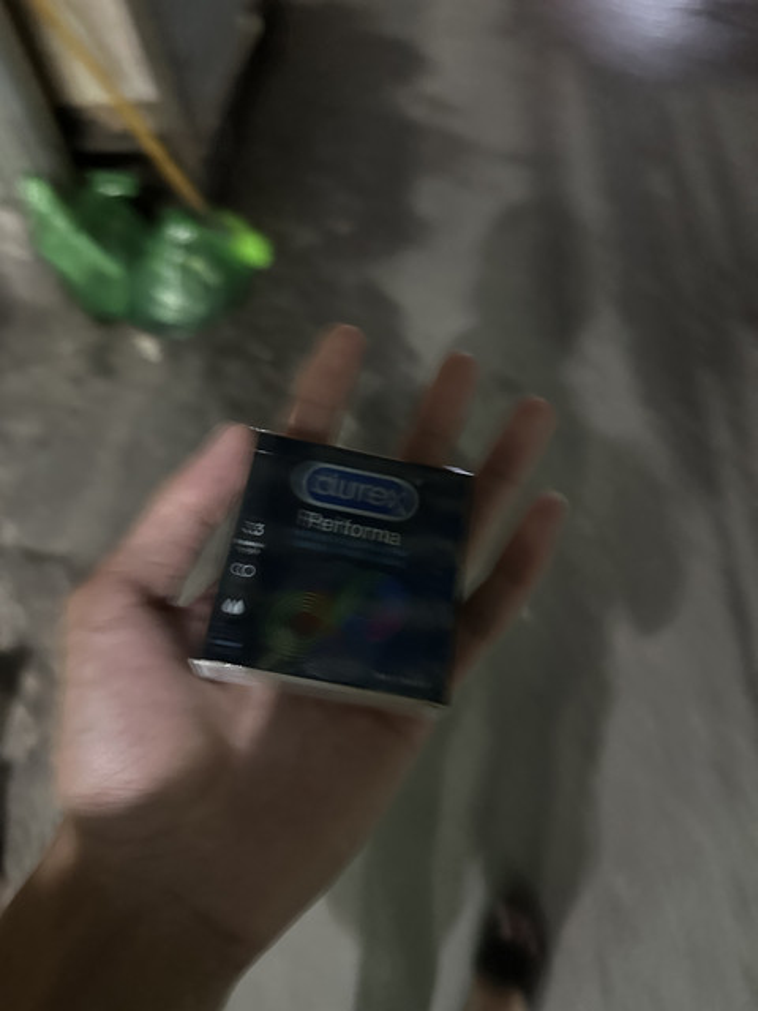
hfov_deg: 56.8
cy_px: 506
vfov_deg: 71.6
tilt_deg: -55.7
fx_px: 701
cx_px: 379
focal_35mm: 24
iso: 1250
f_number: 1.78
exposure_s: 1/25
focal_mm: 6.86
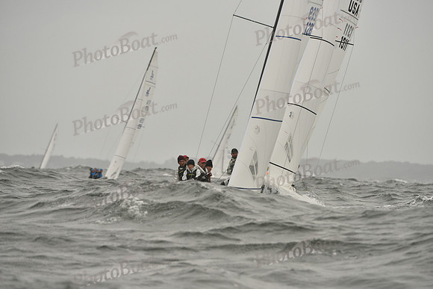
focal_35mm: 400
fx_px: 4812
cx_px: 216
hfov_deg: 5.2
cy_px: 144
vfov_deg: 3.4
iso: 400
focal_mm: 400
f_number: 7.1
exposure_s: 1/1250
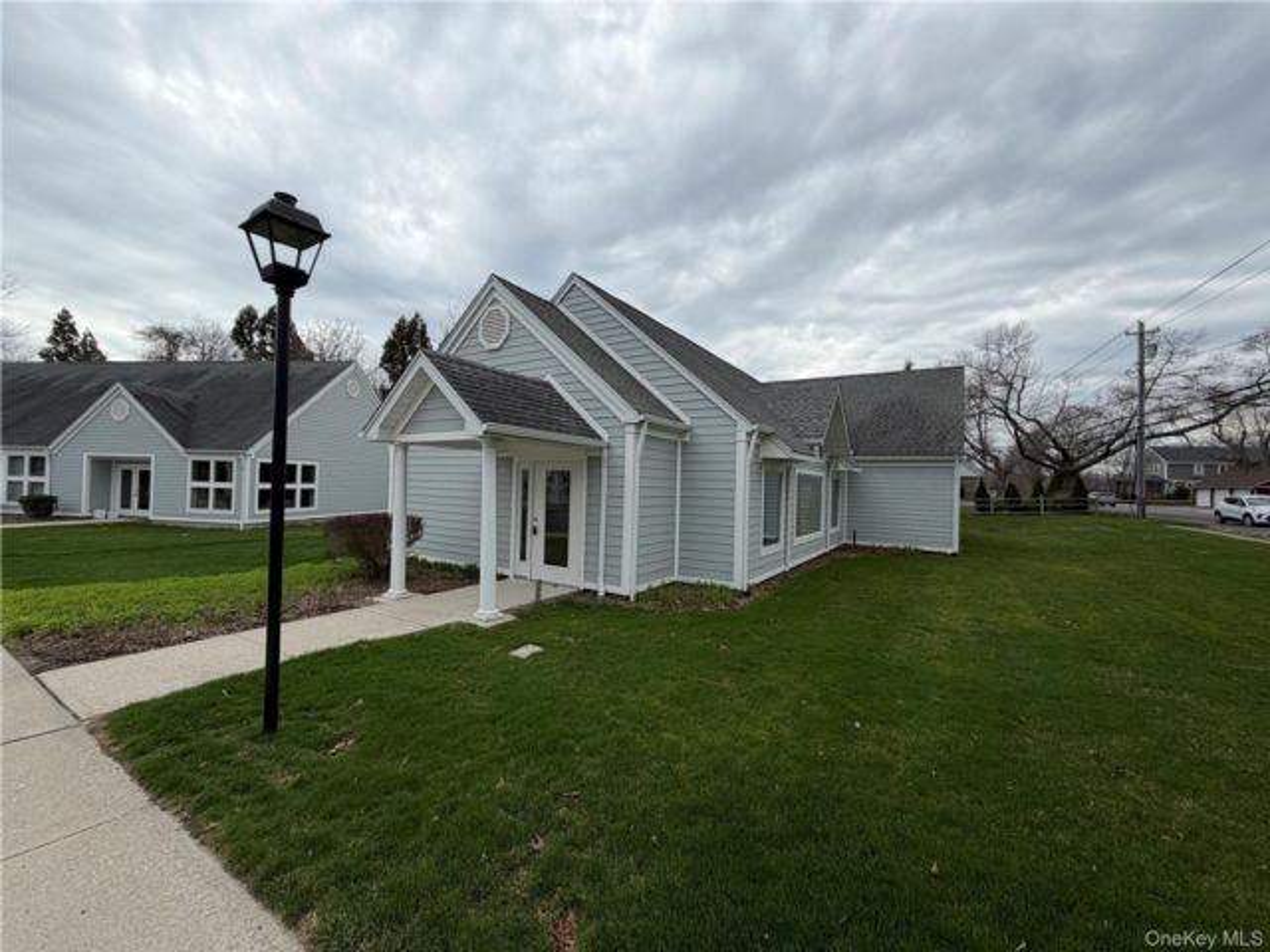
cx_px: 635
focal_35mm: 14
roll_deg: -1.6
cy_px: 476
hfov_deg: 102.1
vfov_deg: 85.7
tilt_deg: +0.9
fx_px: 514
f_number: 2.2
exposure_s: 1/770
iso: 32
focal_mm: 2.22
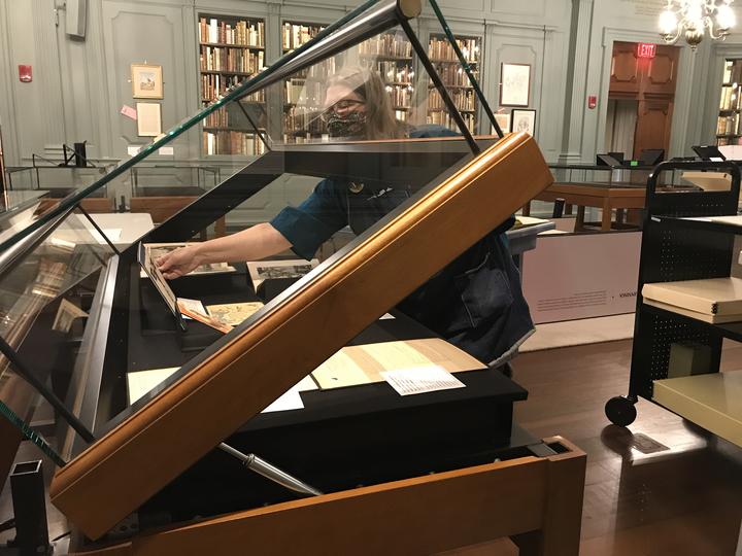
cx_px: 371
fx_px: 600
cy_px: 278
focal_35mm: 28
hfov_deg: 63.4
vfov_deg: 49.7
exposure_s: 1/8
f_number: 1.8
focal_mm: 3.99
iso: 100
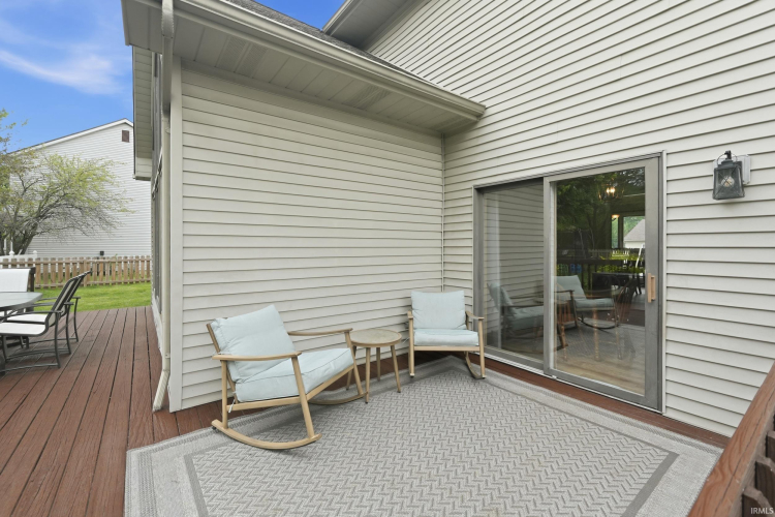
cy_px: 258
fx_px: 323
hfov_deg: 100.4
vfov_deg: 77.3
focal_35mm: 15
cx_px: 388
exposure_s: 1/250
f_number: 4
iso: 200
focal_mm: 10
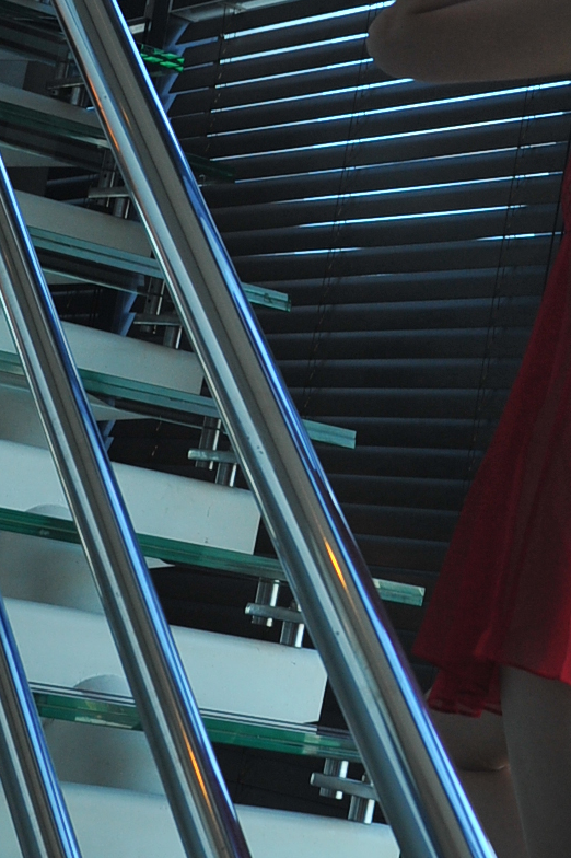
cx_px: 594
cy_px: 361
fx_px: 2714
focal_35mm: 114
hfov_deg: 11.9
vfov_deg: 17.9
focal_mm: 42
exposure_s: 1/200
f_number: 7.1
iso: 1000
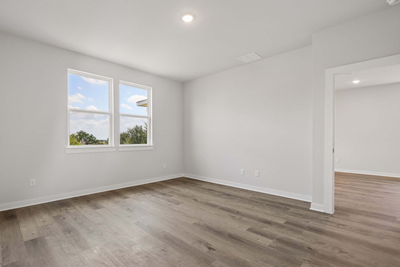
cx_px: 189
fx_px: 178
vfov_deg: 73.7
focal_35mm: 16
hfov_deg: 96.6
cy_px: 127
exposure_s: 1/125
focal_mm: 10
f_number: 8
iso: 400
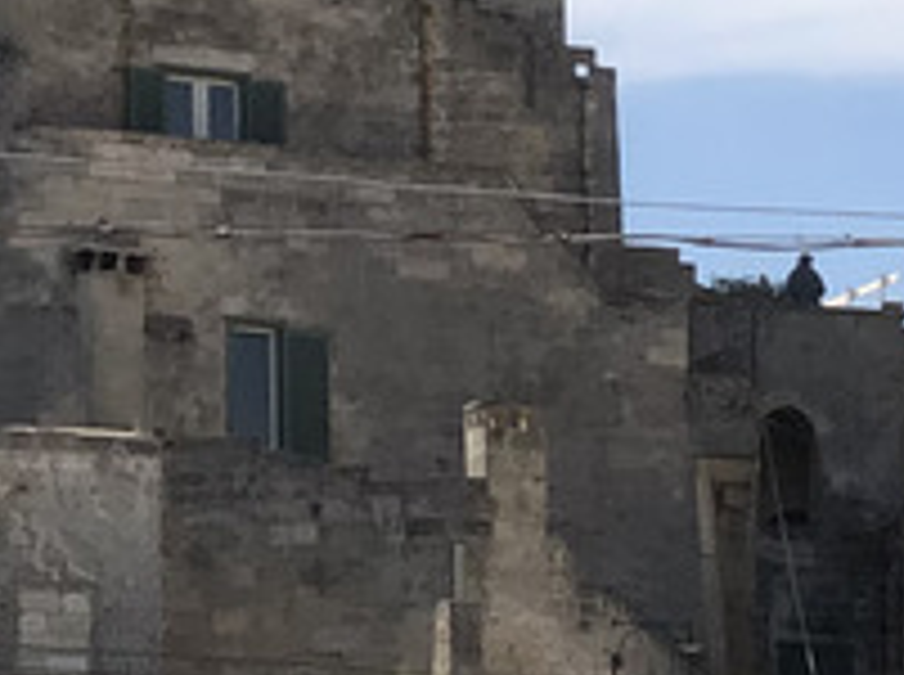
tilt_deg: +1.0
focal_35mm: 311
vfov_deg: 4.7
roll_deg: +0.0
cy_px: 1516
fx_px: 8107
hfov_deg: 6.1
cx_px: 2046
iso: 16
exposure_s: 1/1675
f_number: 2.4
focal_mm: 6
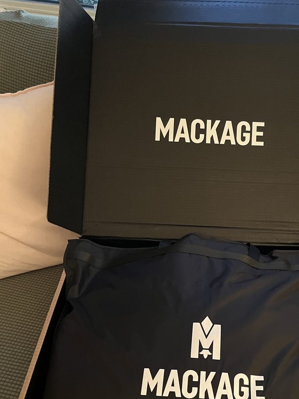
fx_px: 438
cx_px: 213
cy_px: 254
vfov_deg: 48.4
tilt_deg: -46.2
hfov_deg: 37.1
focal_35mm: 38
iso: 640
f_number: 1.6
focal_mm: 5.1
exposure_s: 1/30
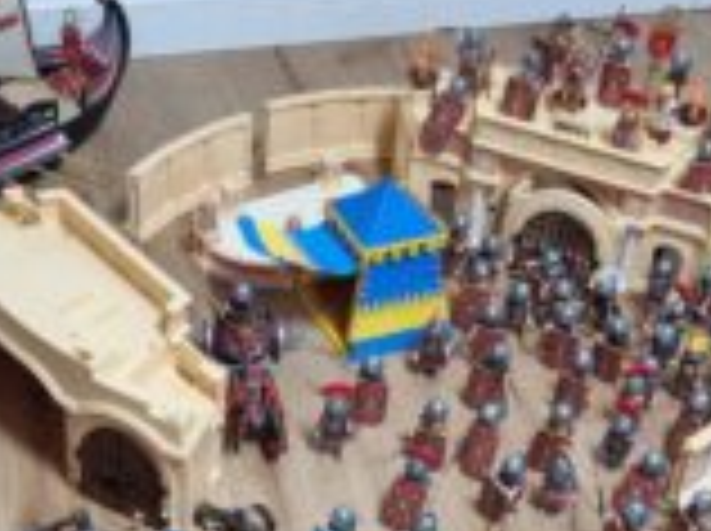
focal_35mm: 66
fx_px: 1354
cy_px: 608
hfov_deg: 29.3
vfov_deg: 20.9
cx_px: 274
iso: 500
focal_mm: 5.4
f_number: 1.8
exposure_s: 1/50
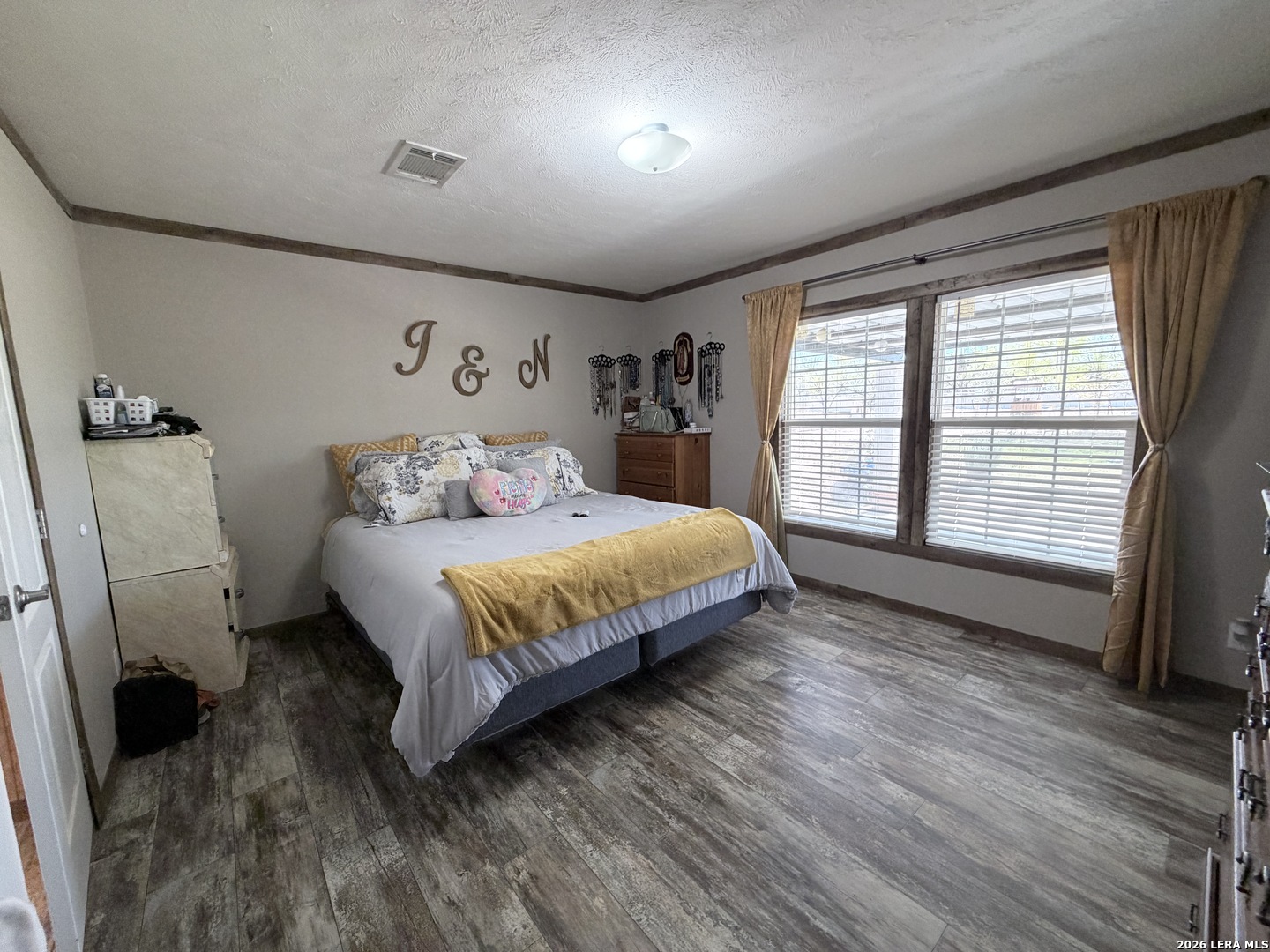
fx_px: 514
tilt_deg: -6.9
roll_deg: +1.5
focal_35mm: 14
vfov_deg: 85.7
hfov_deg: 102.1
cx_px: 635
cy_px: 476
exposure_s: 1/60
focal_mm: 2.22
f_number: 2.2
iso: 200
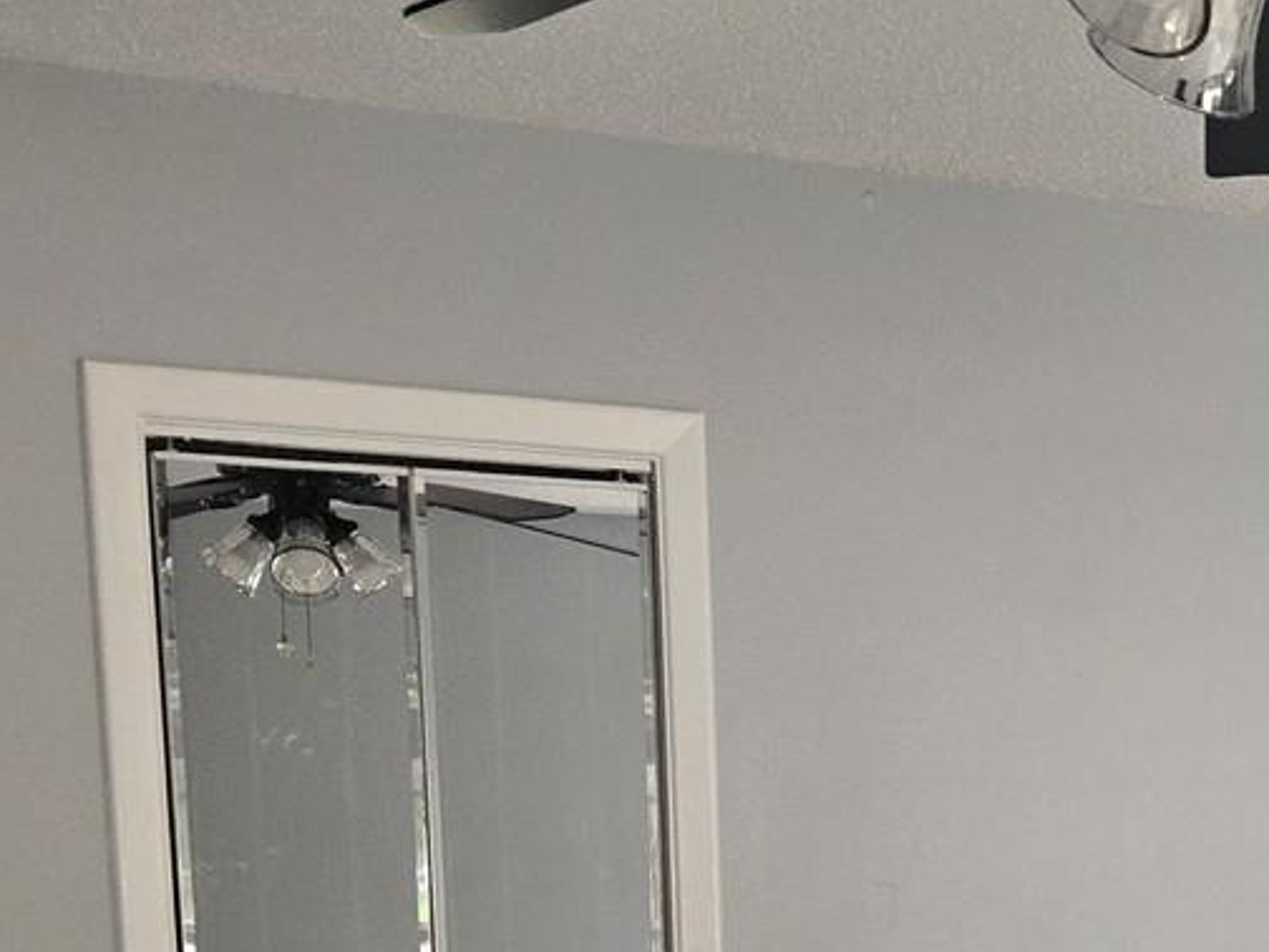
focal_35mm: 73
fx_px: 2676
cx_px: 1204
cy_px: 1342
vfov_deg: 18.3
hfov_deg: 25.6
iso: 125
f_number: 1.8
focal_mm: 5.4
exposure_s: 1/24
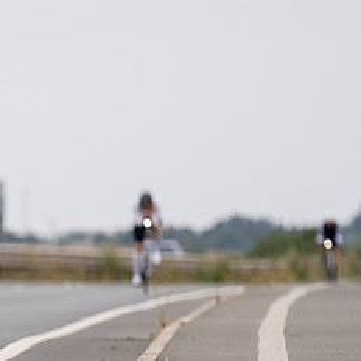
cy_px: 417
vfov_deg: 2.5
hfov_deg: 2.5
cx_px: -320
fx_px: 8342
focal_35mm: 707
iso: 100
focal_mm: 176
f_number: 3.2
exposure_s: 1/800
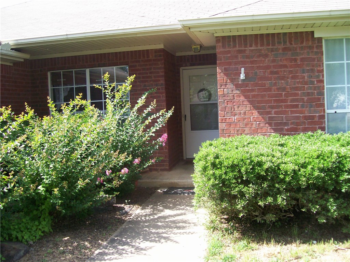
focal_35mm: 36
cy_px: 131
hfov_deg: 51.4
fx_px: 364
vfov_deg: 39.7
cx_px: 175
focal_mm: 6
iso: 80
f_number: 2.7
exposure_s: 1/315
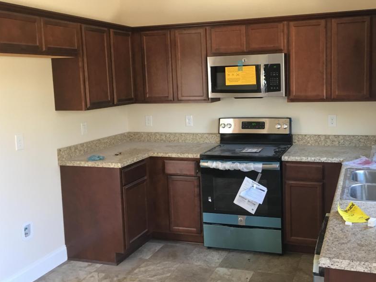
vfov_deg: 37.7
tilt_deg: -5.9
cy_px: 121
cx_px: 230
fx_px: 413
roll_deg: +2.0
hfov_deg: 48.6
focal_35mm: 38
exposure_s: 1/30
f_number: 2.2
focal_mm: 4.15
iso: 80
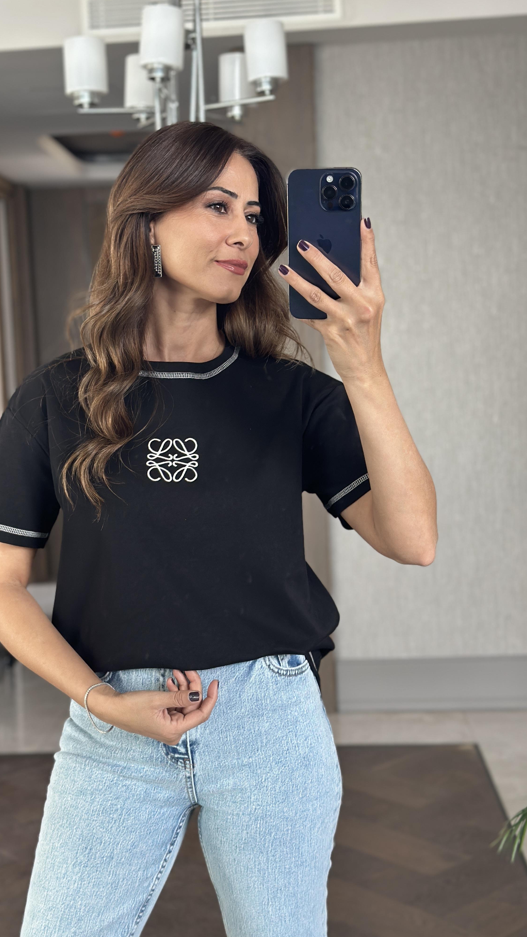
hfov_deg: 22.6
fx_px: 1316
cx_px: 208
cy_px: 468
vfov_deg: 39.2
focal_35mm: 53
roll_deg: +3.8
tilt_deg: -16.9
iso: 125
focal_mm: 6.86
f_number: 1.78
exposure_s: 1/73
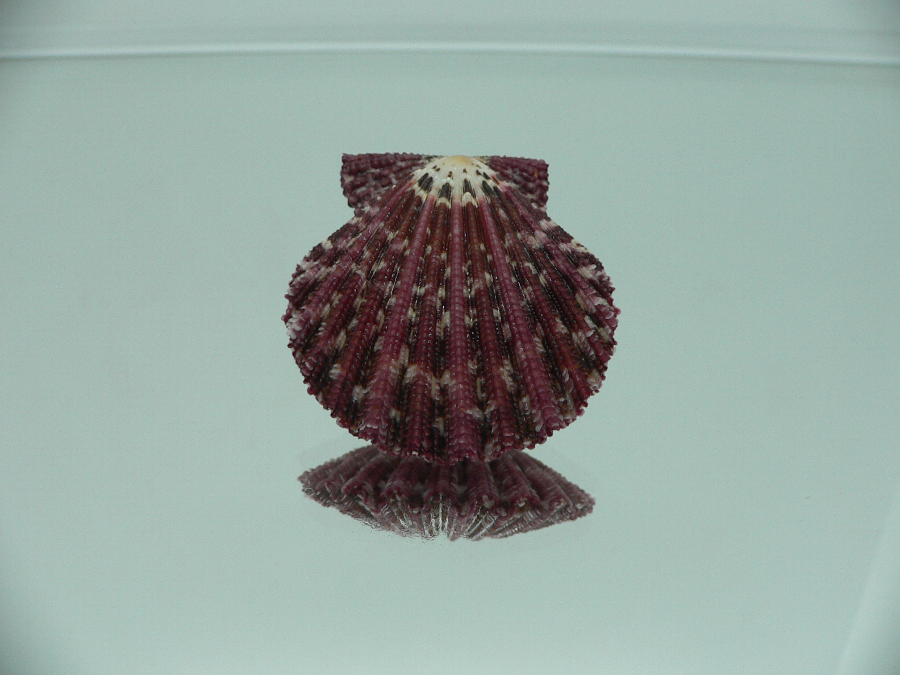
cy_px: 338
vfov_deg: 40.7
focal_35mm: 35
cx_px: 450
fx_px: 910
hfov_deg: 52.6
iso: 100
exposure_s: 1/60
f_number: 2.8
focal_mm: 4.6
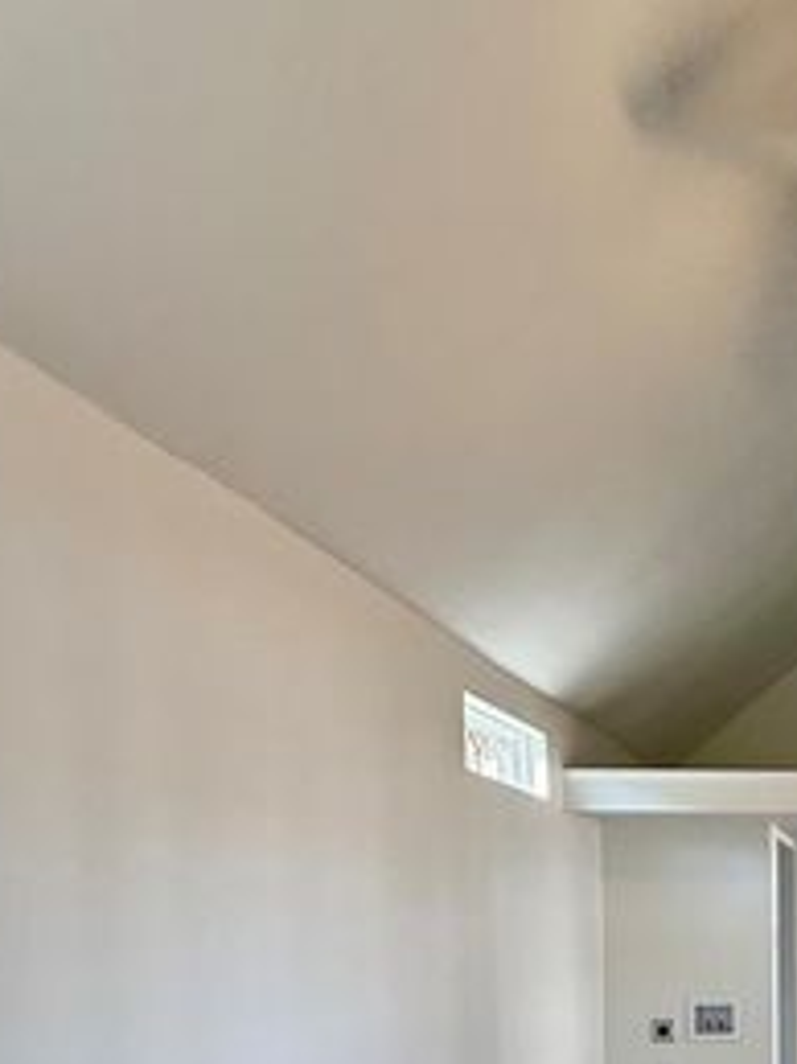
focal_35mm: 36
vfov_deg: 45.3
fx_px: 1106
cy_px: 1004
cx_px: 965
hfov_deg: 32.5
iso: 100
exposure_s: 1/120
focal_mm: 2.22
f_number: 2.2
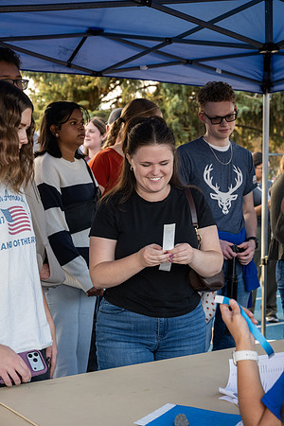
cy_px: 213
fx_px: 722
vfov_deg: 32.9
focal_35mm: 61
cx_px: 142
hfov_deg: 22.3
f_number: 5.6
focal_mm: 61
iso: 640
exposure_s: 1/250
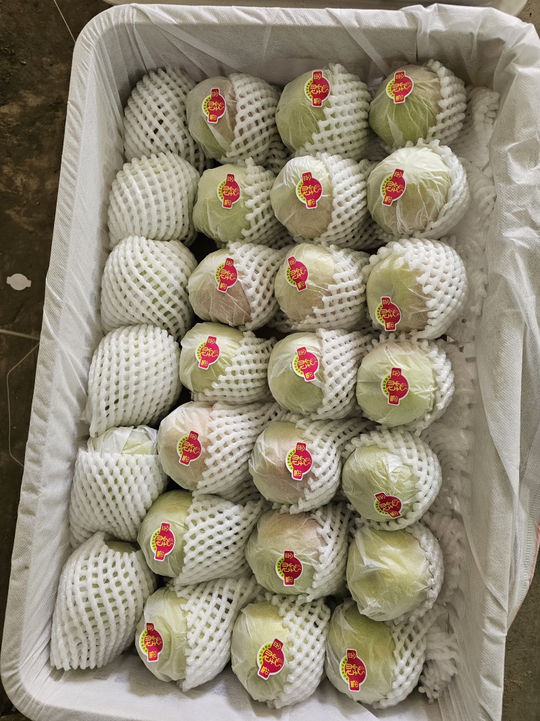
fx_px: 478
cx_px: 270
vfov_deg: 73.9
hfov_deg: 58.9
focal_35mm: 23
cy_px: 360
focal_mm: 6.3
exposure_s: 1/100
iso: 250
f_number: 1.7
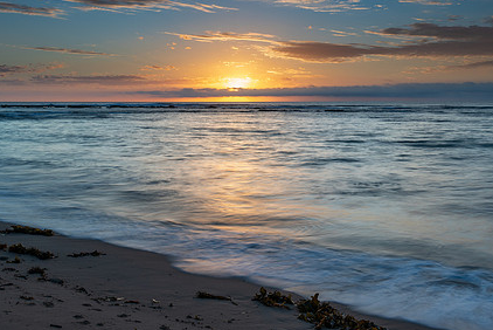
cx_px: 251
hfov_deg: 44.5
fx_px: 603
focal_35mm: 44
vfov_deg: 30.4
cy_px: 120
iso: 31
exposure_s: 1
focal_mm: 32
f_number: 10
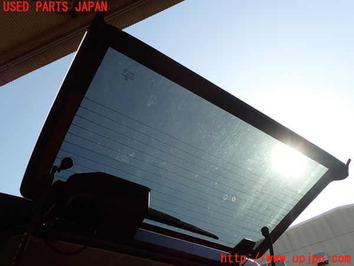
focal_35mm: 30
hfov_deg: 60.0
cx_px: 177
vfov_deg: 46.8
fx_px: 307
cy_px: 133
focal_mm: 5.4
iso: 100
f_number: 3.2
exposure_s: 1/800
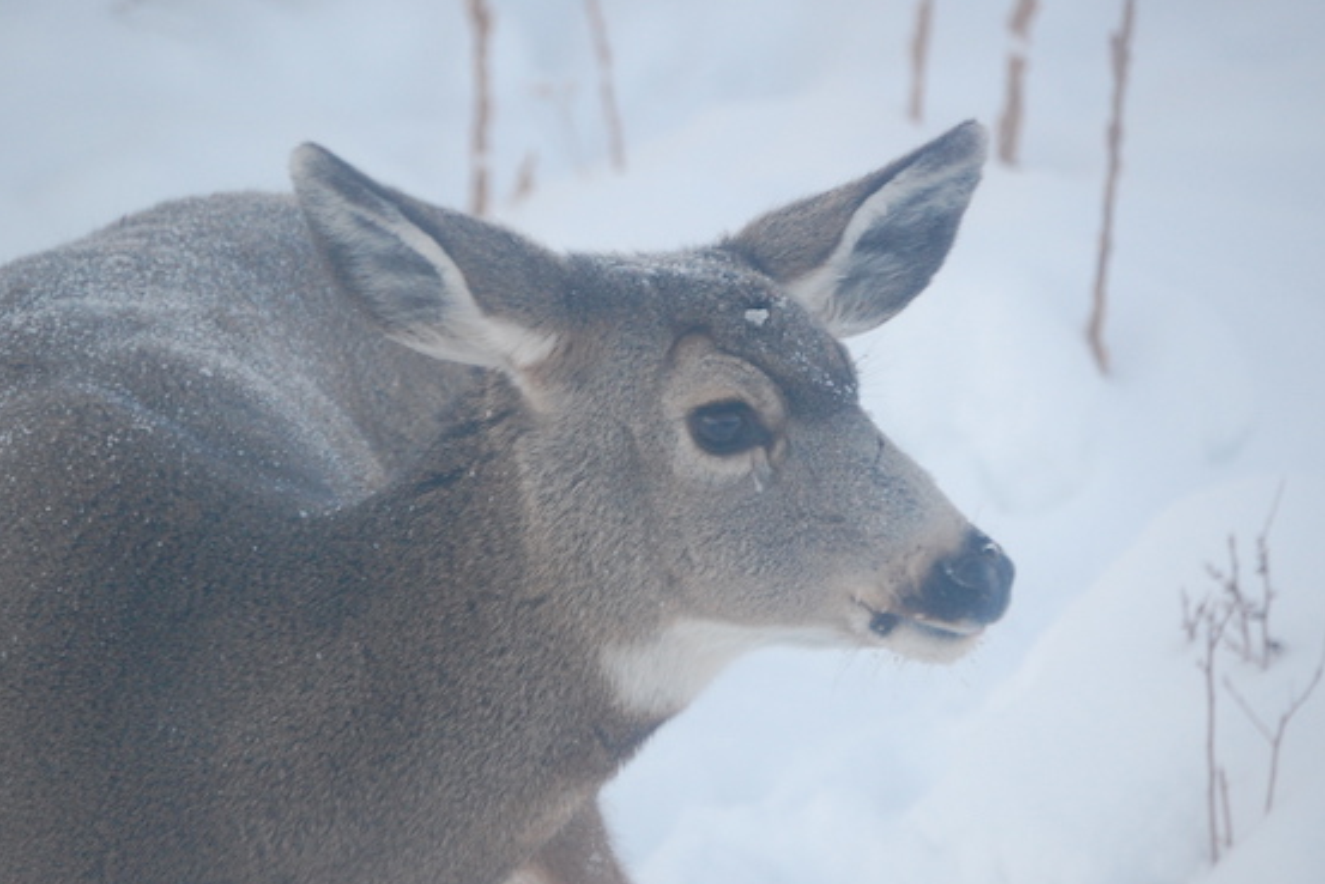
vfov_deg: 5.6
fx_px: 9093
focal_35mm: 247
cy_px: 490
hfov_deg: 8.3
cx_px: 630
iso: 800
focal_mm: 120
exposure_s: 1/80
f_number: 5
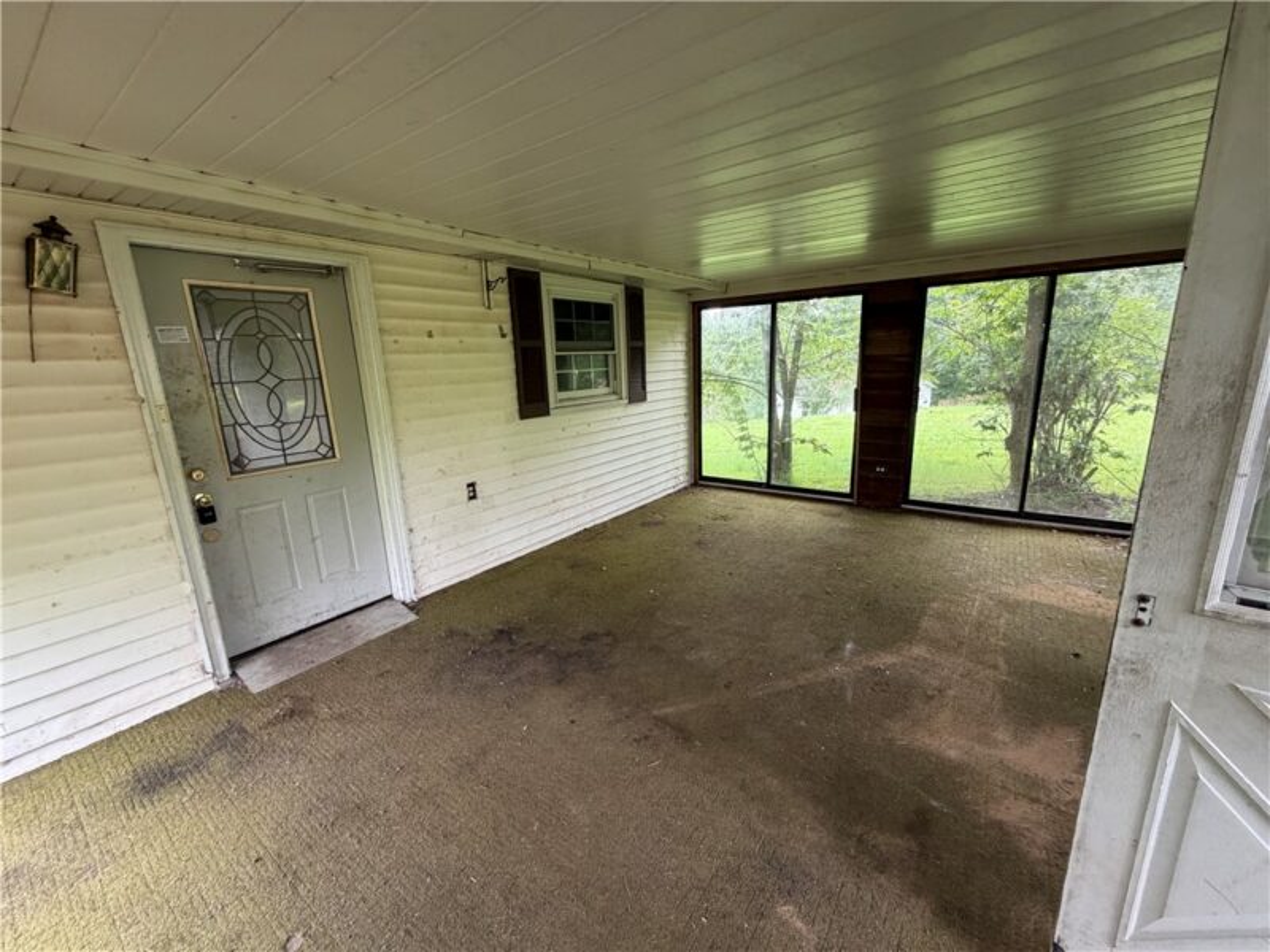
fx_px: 514
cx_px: 635
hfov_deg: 102.1
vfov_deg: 85.7
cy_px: 476
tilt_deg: -12.2
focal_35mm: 14
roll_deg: +2.6
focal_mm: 2.22
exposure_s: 1/121
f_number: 2.2
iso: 200
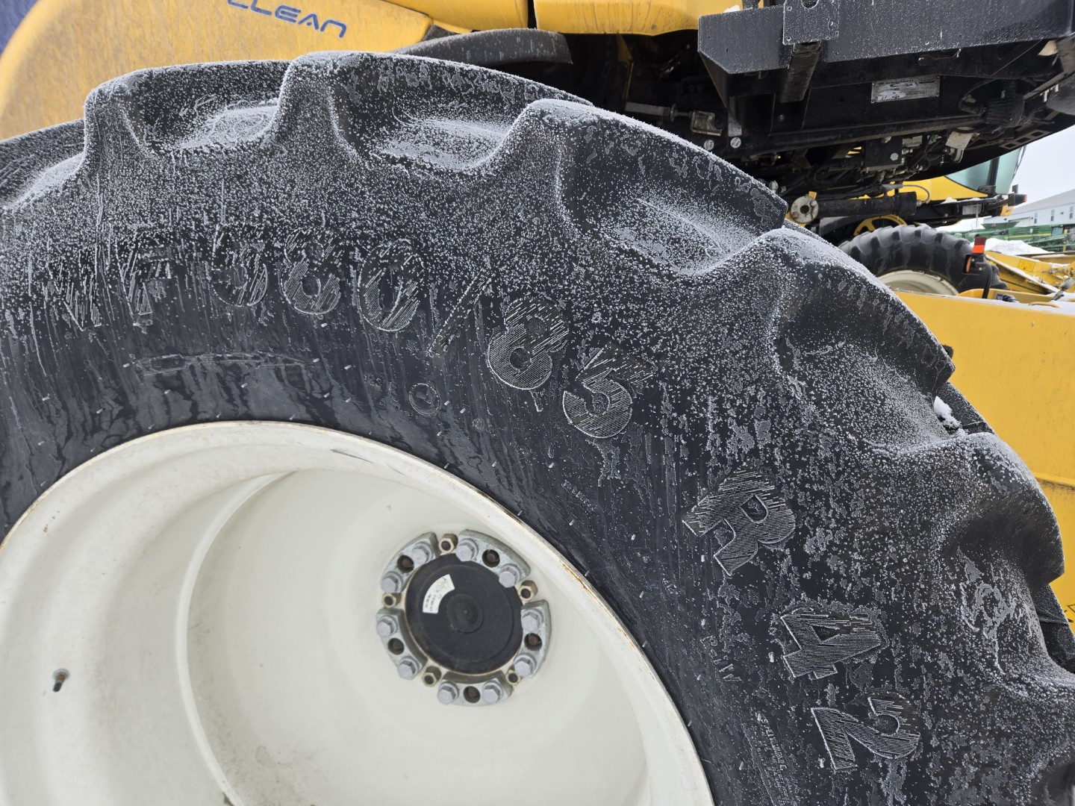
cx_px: 538
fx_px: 714
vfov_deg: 58.9
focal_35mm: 23
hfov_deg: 73.9
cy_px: 403
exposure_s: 1/548
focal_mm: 5.4
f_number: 1.8
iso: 25
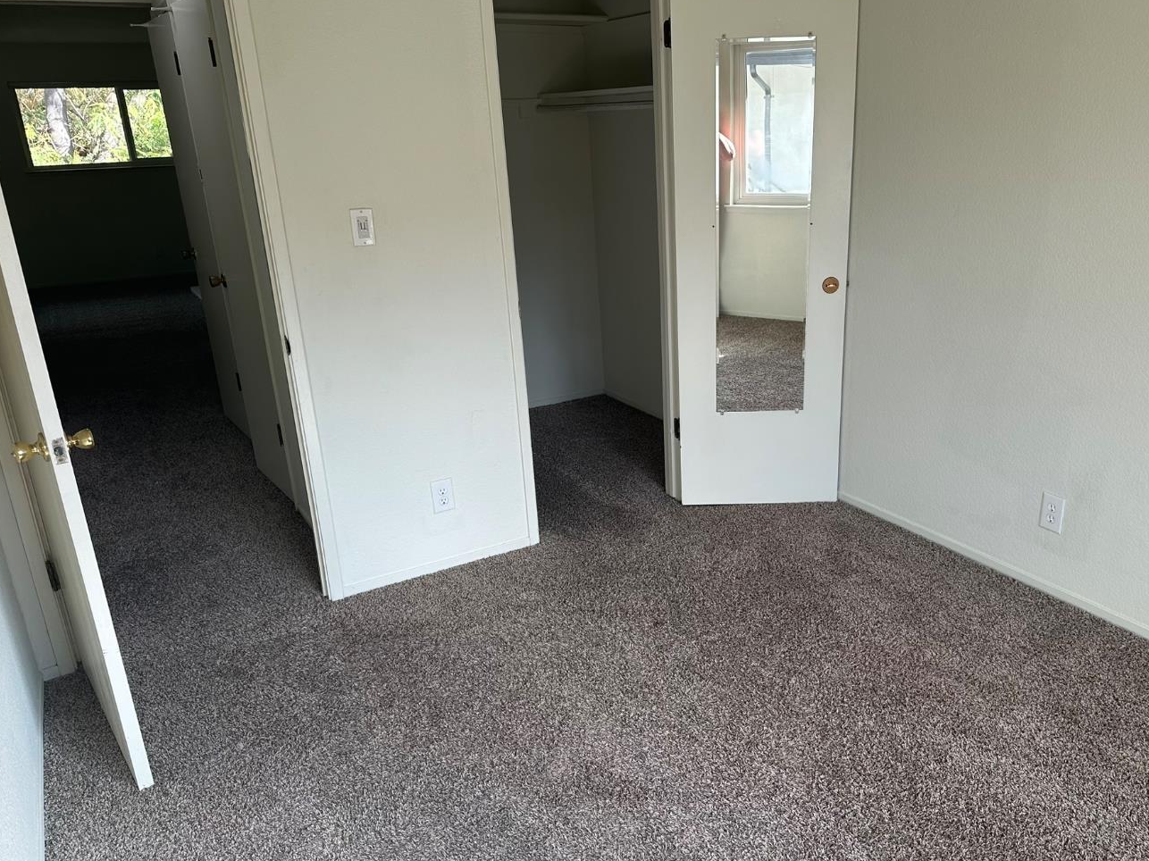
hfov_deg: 63.2
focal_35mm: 28
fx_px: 929
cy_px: 462
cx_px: 657
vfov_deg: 49.7
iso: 64
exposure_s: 1/175
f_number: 1.78
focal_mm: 6.86
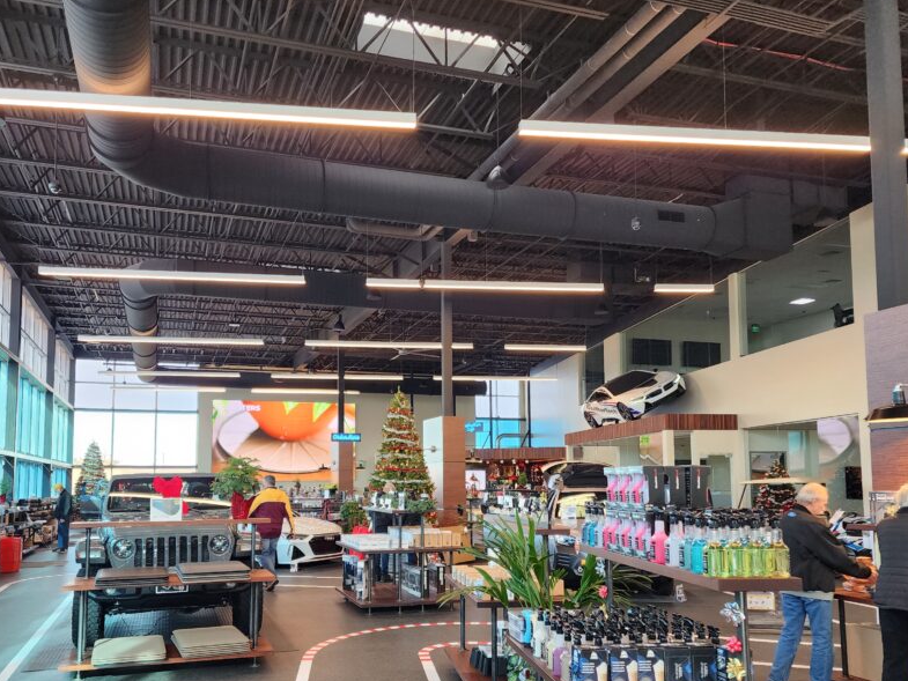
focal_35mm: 30
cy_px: 417
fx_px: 787
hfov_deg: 59.9
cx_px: 419
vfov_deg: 46.5
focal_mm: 6.4
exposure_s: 1/120
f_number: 1.8
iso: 160
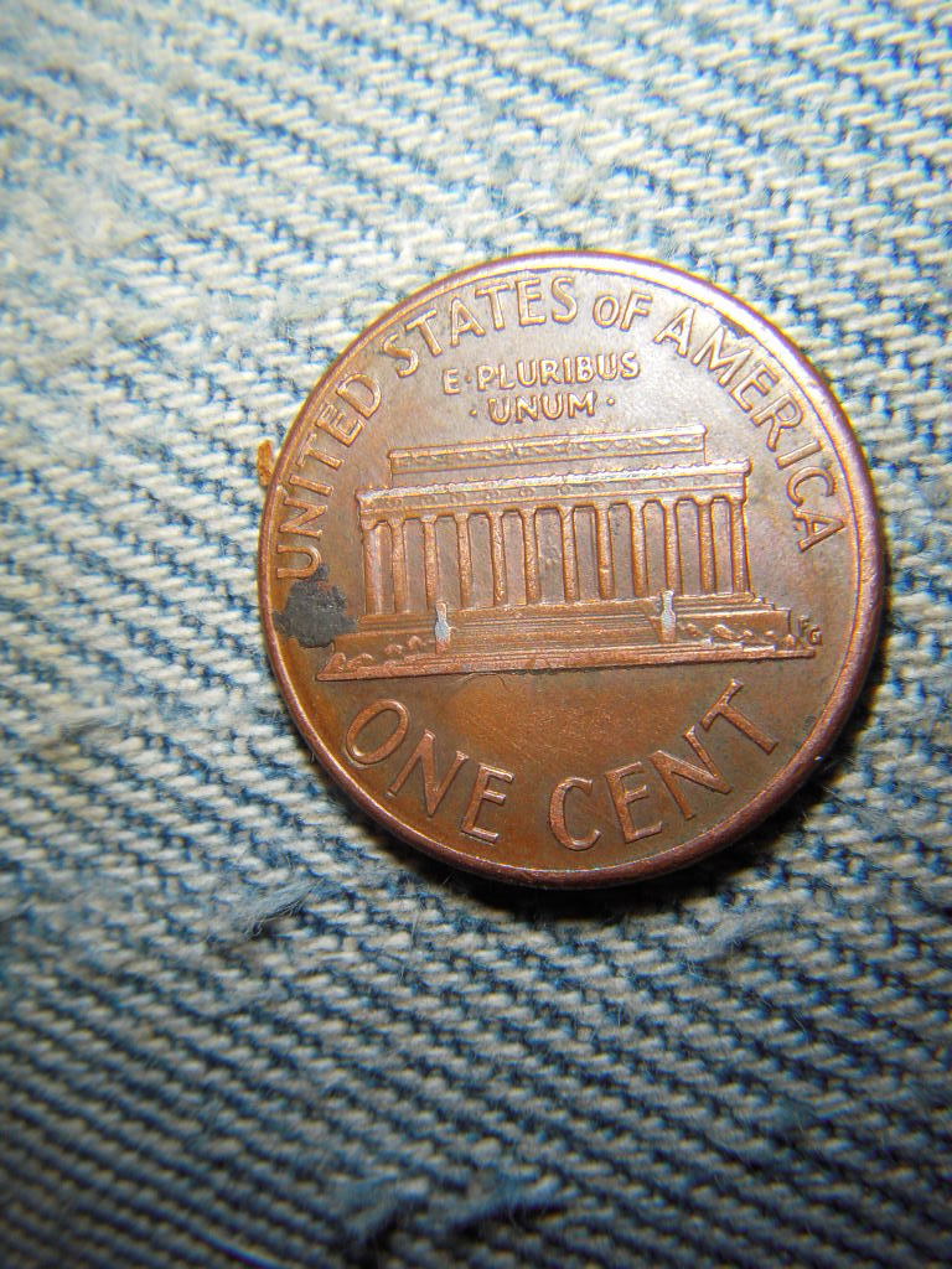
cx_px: 476
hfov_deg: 25.7
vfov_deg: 33.8
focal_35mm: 57
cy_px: 634
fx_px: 2090
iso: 100
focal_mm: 9.4
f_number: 7.2
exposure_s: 1/30
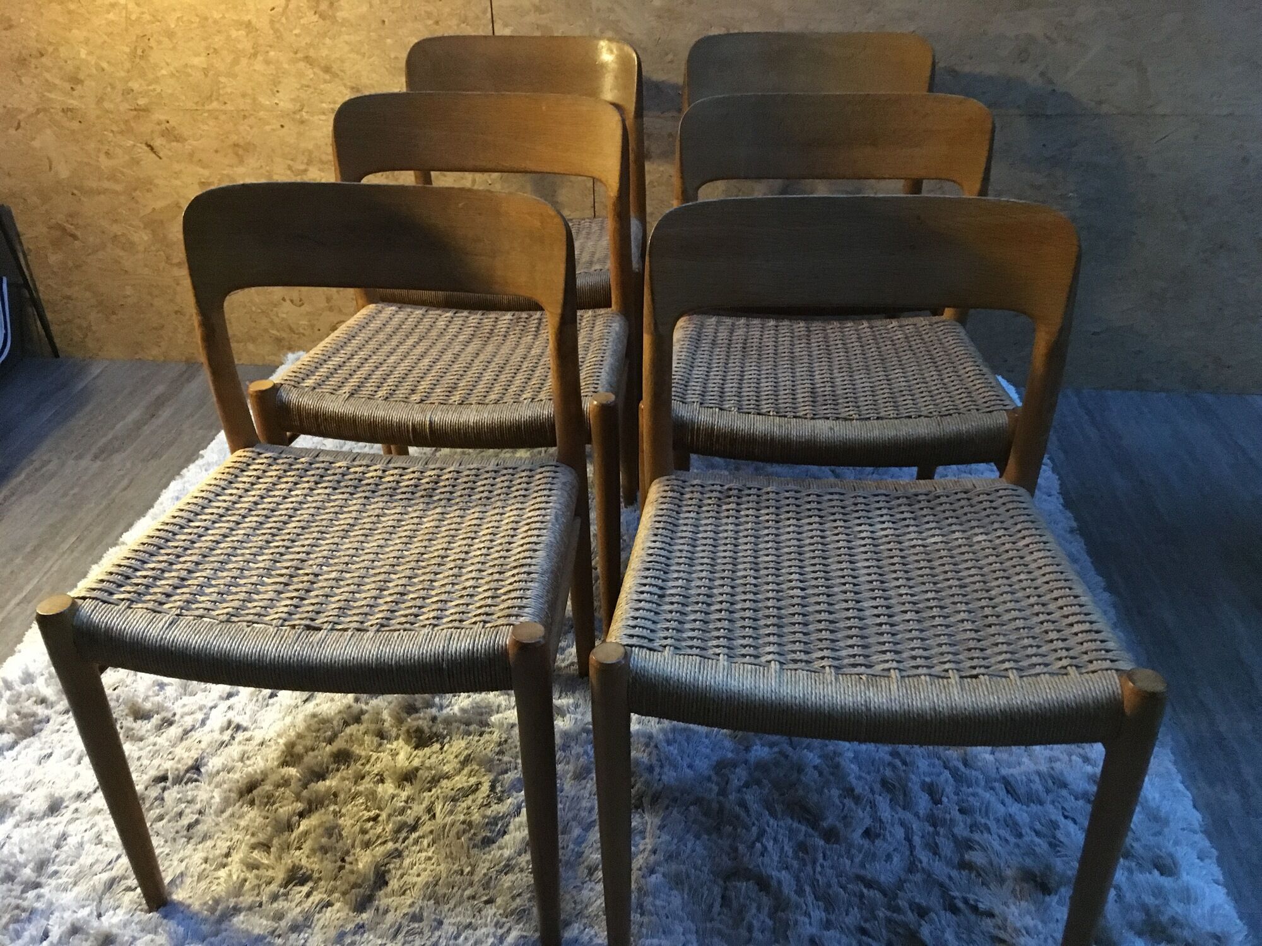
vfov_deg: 48.2
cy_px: 473
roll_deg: +1.6
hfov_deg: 61.7
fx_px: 1057
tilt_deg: -31.4
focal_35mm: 29
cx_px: 631
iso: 320
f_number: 2.2
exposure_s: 1/17
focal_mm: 4.15
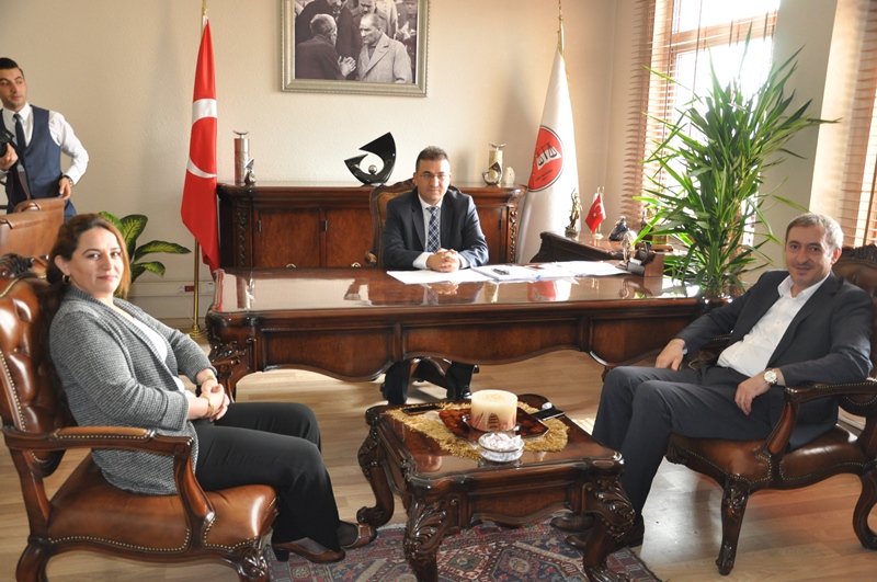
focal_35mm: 32
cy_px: 291
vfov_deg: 41.6
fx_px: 766
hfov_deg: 59.6
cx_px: 438
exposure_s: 1/60
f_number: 3.8
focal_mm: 21
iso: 800
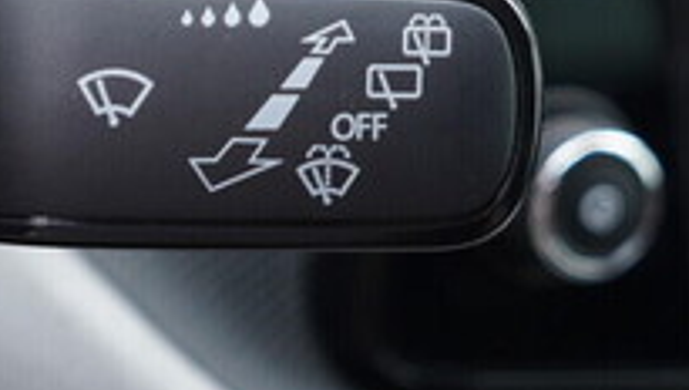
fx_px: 1848
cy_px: 170
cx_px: -13
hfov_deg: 20.4
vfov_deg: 12.0
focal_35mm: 101
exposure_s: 1/40
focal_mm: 24
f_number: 2.8
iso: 250
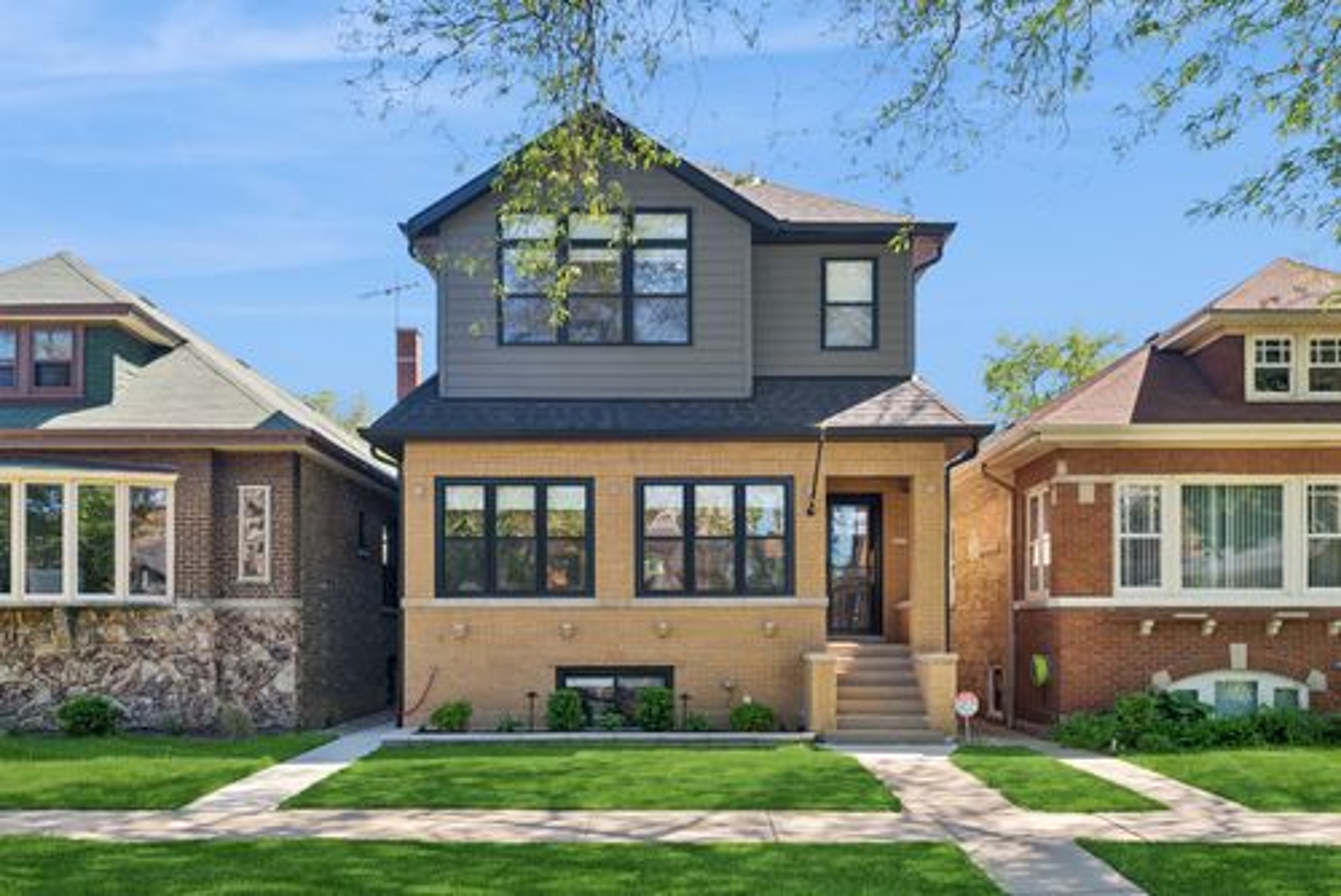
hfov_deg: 54.4
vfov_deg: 37.9
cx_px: 670
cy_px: 448
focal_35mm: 35
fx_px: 1304
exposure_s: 1/100
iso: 400
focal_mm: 35
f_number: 11
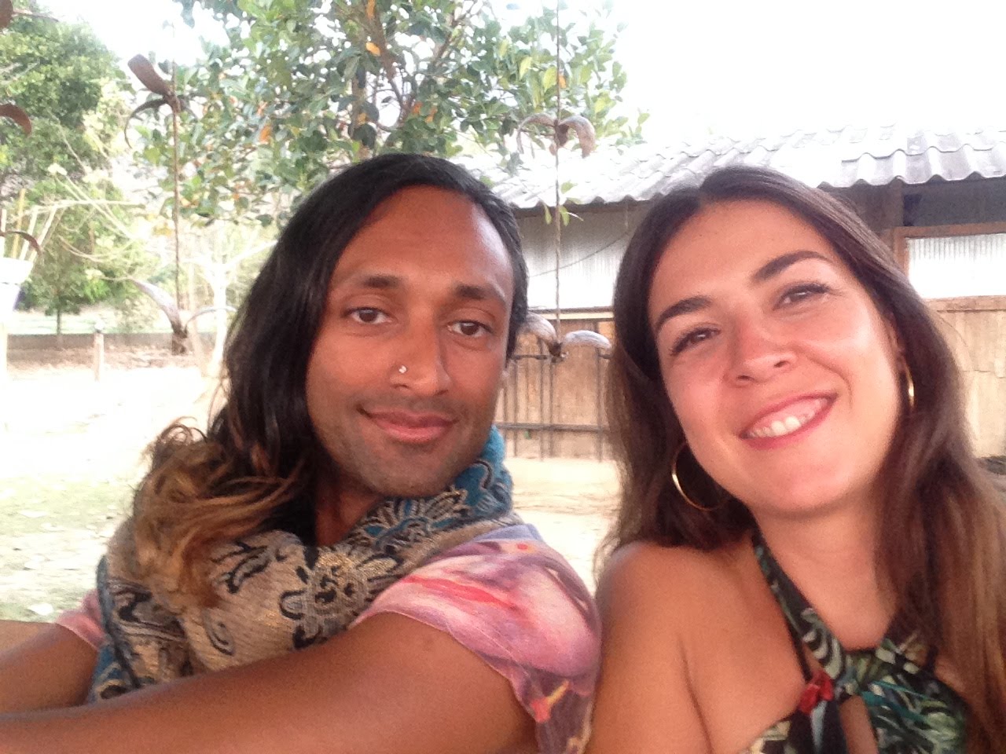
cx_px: 503
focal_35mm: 35
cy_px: 377
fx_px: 1017
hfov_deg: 52.6
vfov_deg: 40.7
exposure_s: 1/30
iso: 125
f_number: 2.4
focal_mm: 2.18
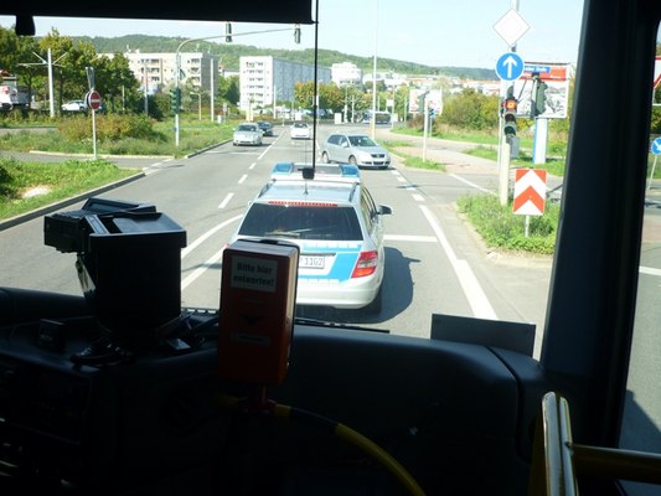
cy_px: 248
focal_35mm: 36
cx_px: 330
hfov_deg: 51.3
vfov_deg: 39.7
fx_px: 688
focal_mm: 5.9
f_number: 2.9
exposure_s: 1/400
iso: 80
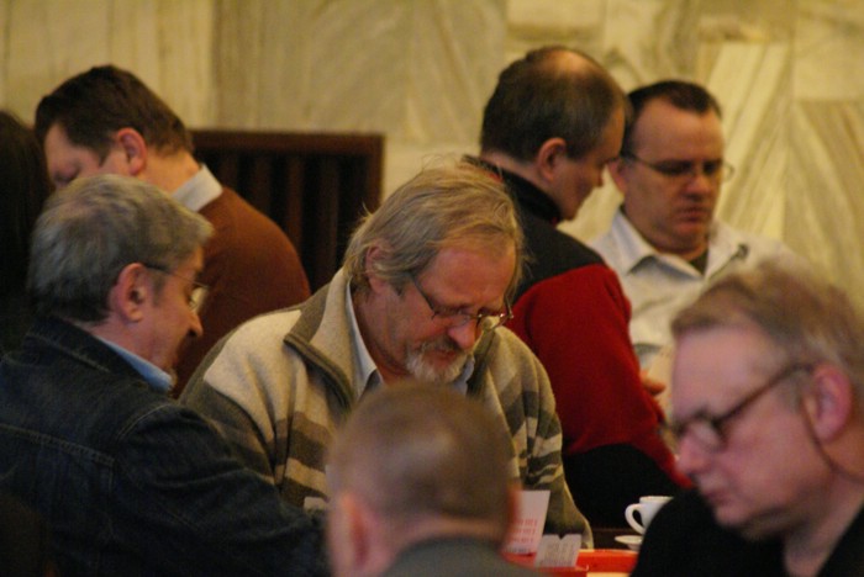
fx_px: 10809
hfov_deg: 4.6
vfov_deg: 3.1
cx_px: 432
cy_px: 288
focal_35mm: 450
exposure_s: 1/8
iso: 1600
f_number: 5.6
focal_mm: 300
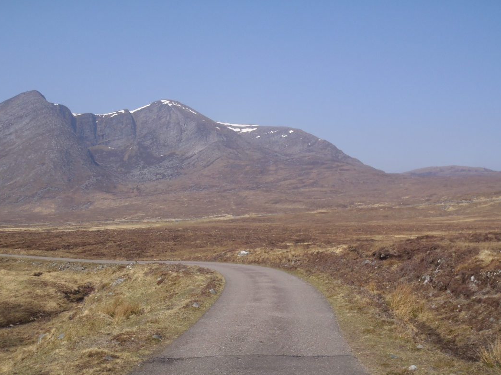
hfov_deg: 43.9
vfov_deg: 33.6
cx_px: 250
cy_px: 190
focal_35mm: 43
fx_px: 622
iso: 80
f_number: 5
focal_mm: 7.57
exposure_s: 1/500
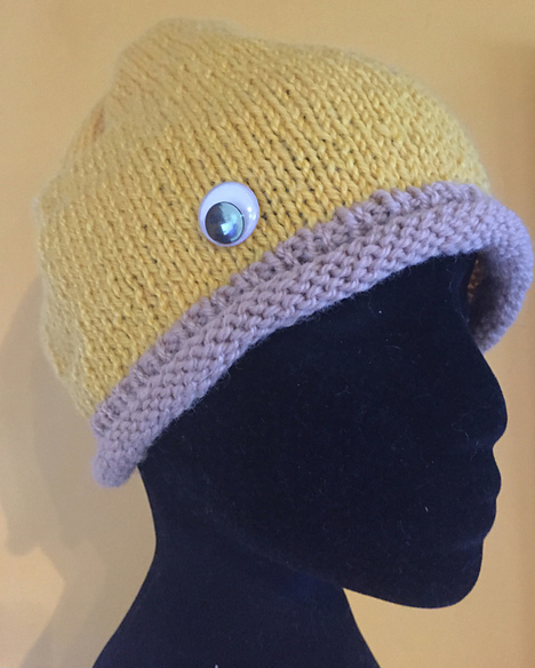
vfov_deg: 57.1
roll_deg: -1.7
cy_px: 308
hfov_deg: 47.2
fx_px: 613
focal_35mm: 31
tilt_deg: +5.3
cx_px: 273
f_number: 2.2
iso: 800
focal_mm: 4.15
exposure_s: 1/17
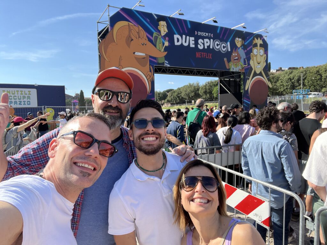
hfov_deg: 73.9
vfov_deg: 58.9
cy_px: 122
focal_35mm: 23
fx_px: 217
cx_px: 164
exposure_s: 1/447
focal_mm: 2.71
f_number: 2.2
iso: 32
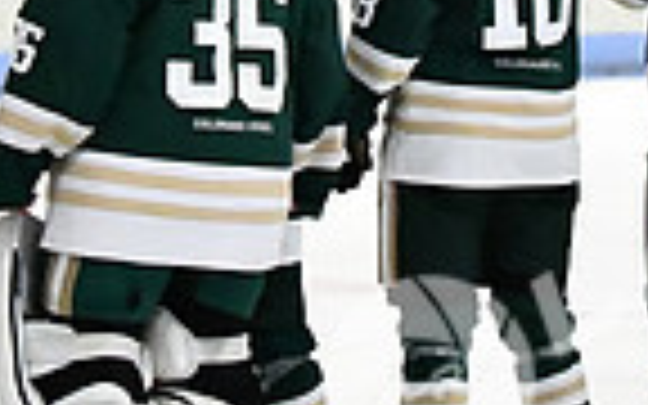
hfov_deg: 4.7
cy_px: -281
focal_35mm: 443
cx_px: 315
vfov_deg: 3.0
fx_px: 7823
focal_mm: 72
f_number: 2.8
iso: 8000
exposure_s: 1/1250
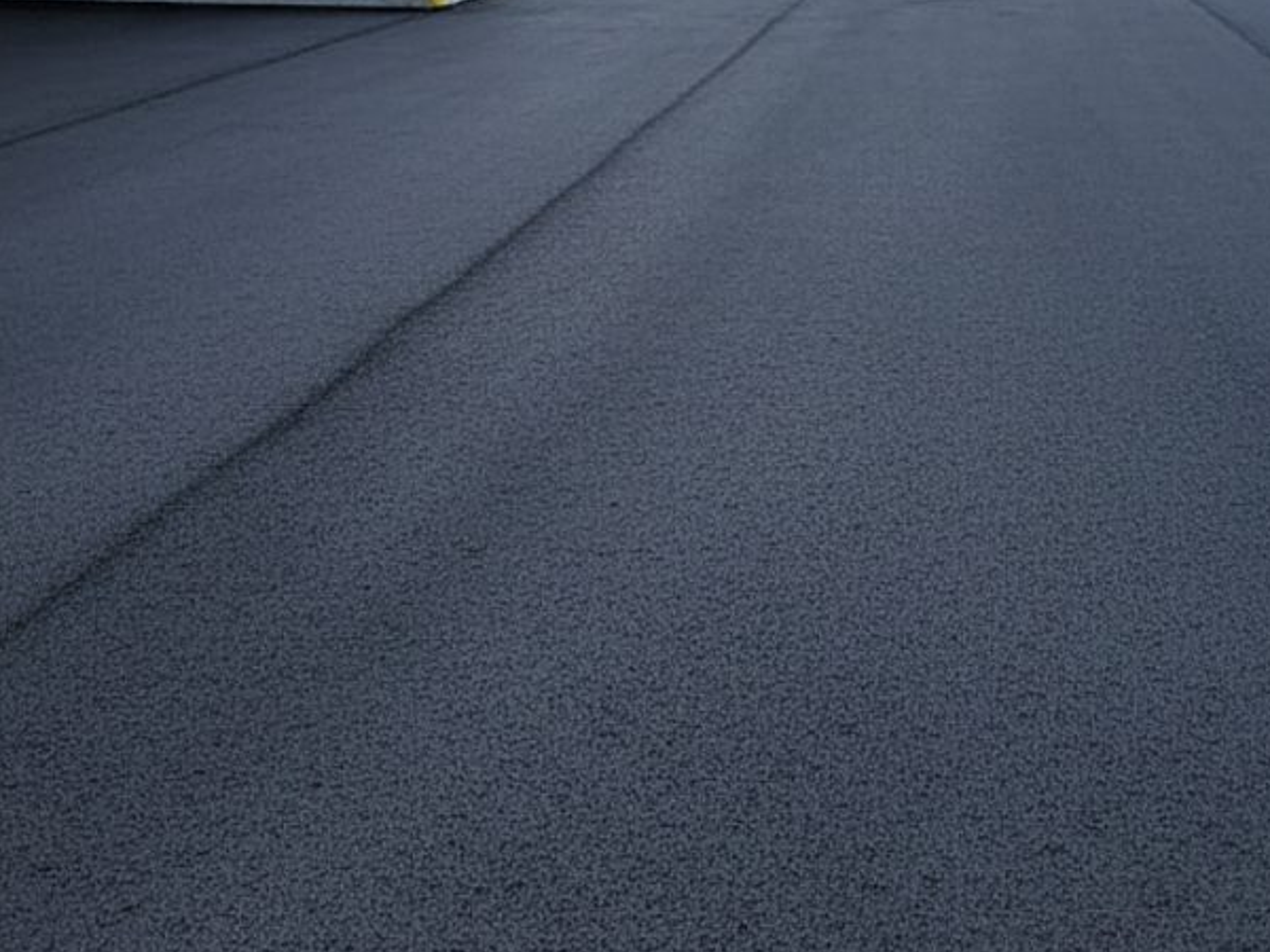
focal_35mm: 48
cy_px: 95
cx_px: 910
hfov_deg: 38.9
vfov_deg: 29.1
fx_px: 1761
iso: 86
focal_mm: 6.8
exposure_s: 1/1882
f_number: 1.78
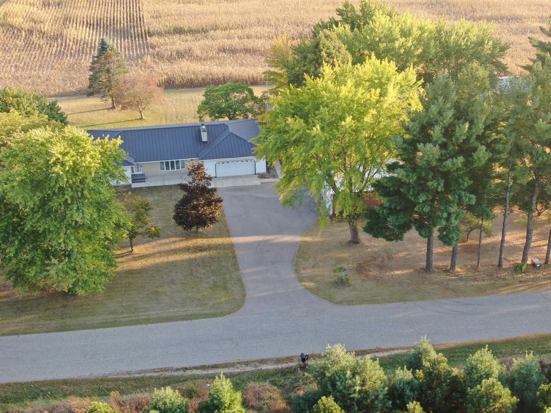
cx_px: 276
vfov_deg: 30.3
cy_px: 206
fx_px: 764
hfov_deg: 39.7
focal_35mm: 48
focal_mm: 8.6
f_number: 3.8
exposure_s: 1/50
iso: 100
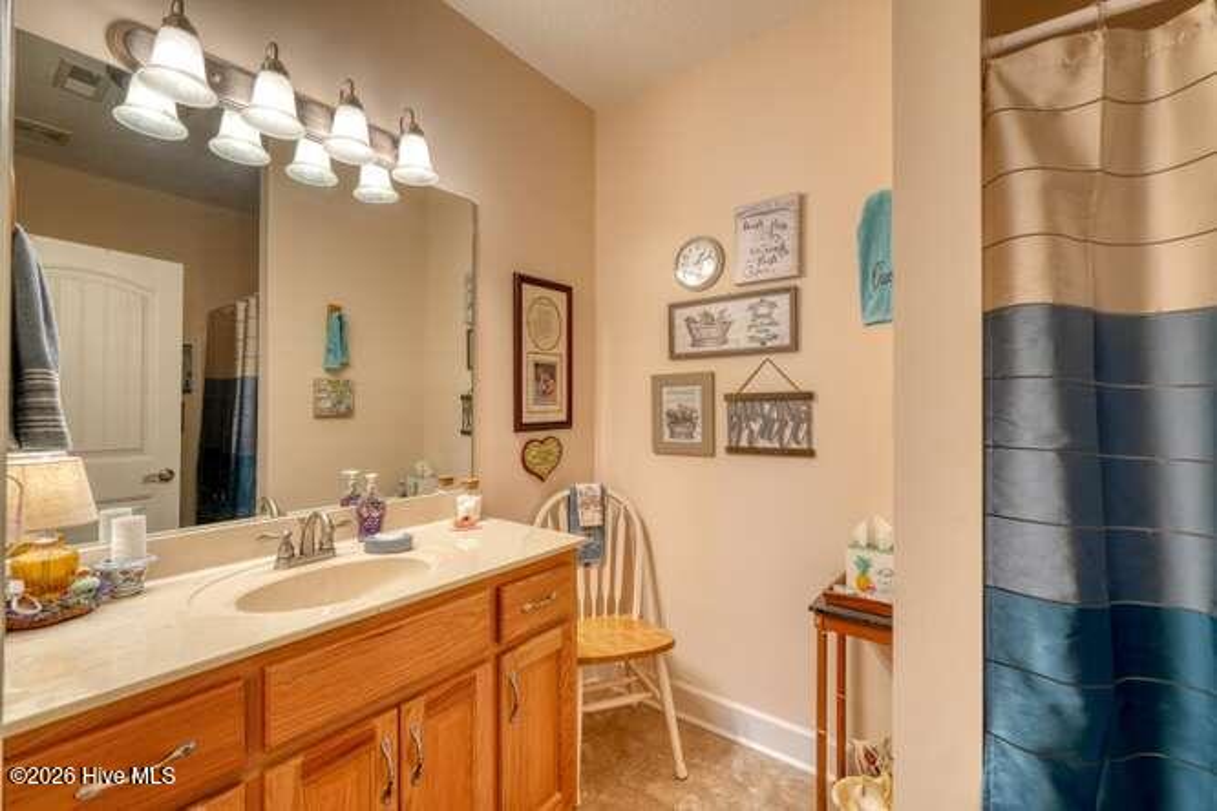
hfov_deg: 100.4
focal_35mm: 15
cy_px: 406
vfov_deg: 77.3
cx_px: 608
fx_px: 507
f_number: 7.1
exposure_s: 1/1.25
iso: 100
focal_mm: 10
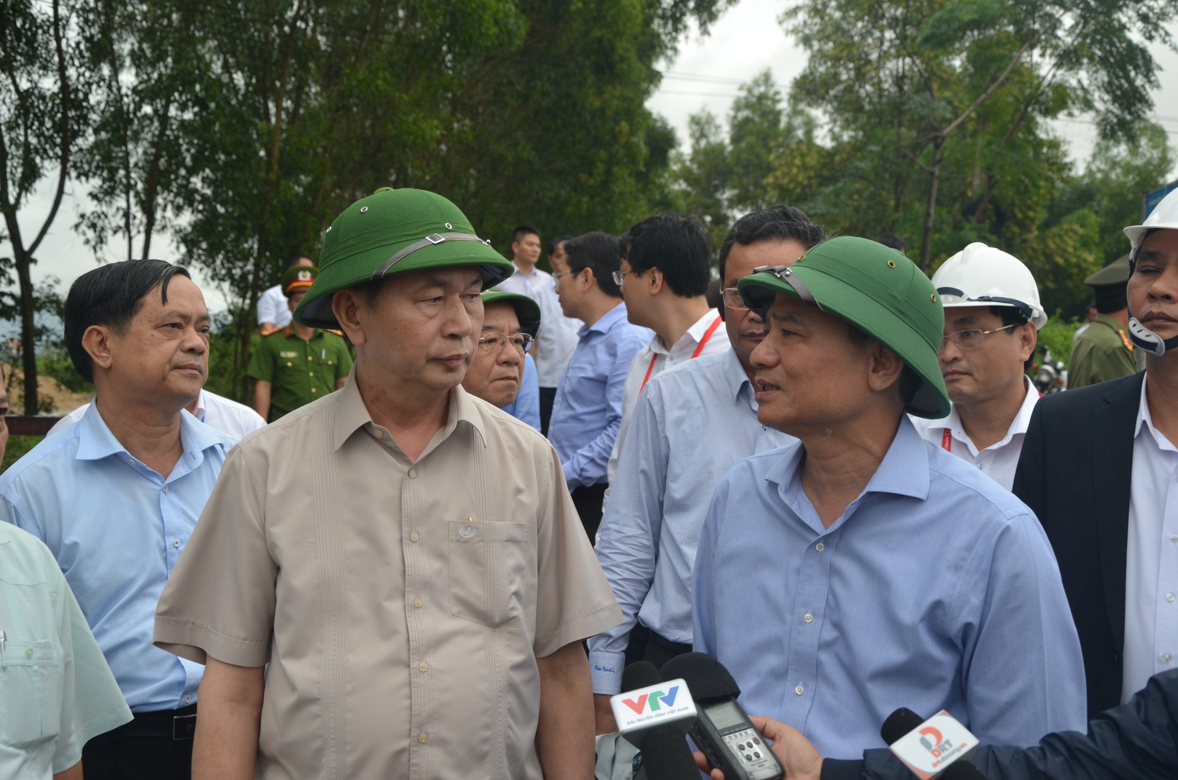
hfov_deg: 39.0
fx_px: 1666
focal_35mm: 51
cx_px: 589
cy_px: 390
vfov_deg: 26.4
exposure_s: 1/125
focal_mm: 34
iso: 220
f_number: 5.6
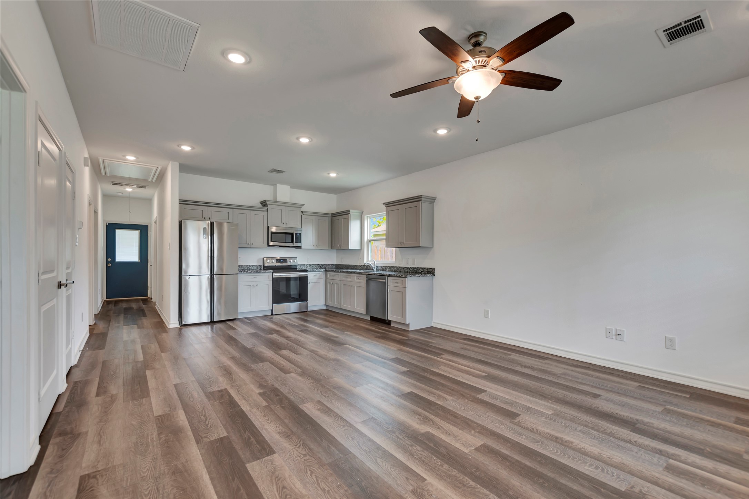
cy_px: 250
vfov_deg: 77.3
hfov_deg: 100.4
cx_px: 374
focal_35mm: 15
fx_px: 312
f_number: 5.6
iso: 100
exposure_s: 1/25
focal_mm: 10
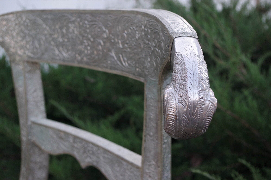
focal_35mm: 42
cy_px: 90
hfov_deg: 46.4
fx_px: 316
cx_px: 136
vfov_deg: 31.9
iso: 200
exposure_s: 1/100
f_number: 4
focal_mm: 28.13
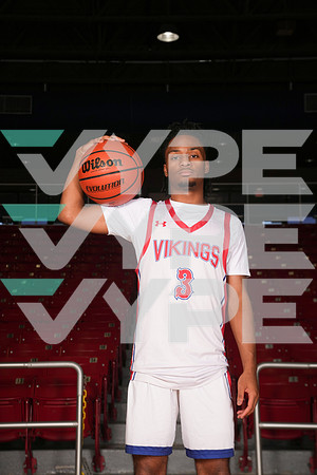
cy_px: 238
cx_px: 158
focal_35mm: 70
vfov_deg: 28.8
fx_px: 925
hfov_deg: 19.5
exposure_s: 1/200
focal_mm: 70
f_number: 8
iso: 400
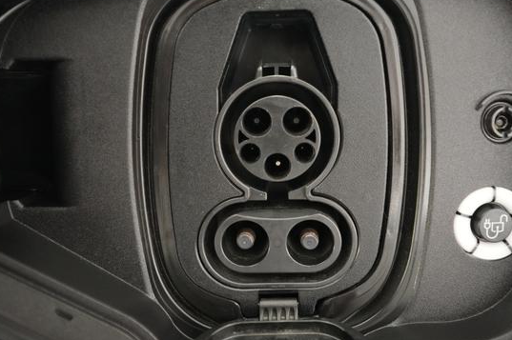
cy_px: 143
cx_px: 277
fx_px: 440
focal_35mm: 31
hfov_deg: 60.2
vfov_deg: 42.1
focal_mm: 26
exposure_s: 1/60
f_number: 2.8
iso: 10000
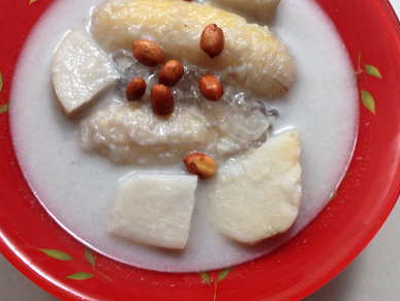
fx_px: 532
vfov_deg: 31.4
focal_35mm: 46
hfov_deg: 41.2
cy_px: 109
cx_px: 179
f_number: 2.4
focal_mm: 4.12
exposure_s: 1/20
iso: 80
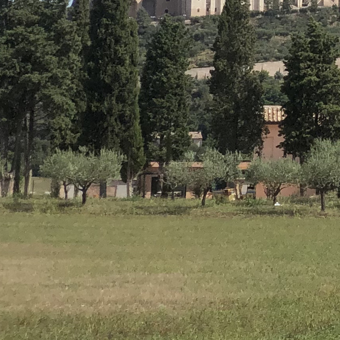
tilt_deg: +8.2
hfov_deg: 7.6
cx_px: 785
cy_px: -111
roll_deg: +0.9
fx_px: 2389
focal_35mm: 215
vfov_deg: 8.0
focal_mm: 6
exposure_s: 1/1567
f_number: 2.4
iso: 16
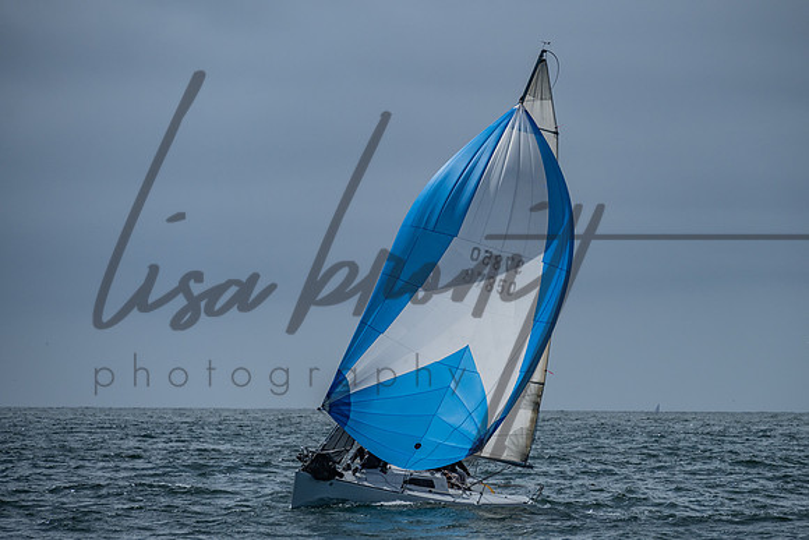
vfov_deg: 5.6
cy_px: 283
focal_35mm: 247
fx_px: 5550
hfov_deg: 8.3
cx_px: 454
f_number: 6.3
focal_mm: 200
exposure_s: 1/4000
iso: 200
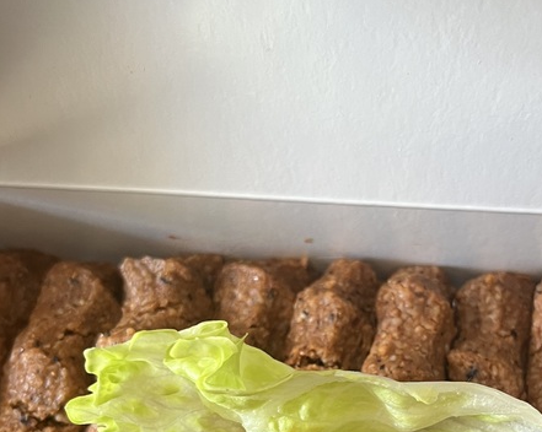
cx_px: 383
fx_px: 849
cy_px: 382
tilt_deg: -74.9
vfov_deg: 27.6
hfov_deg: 34.9
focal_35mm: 53
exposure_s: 1/90
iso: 125
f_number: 1.6
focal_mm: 5.1
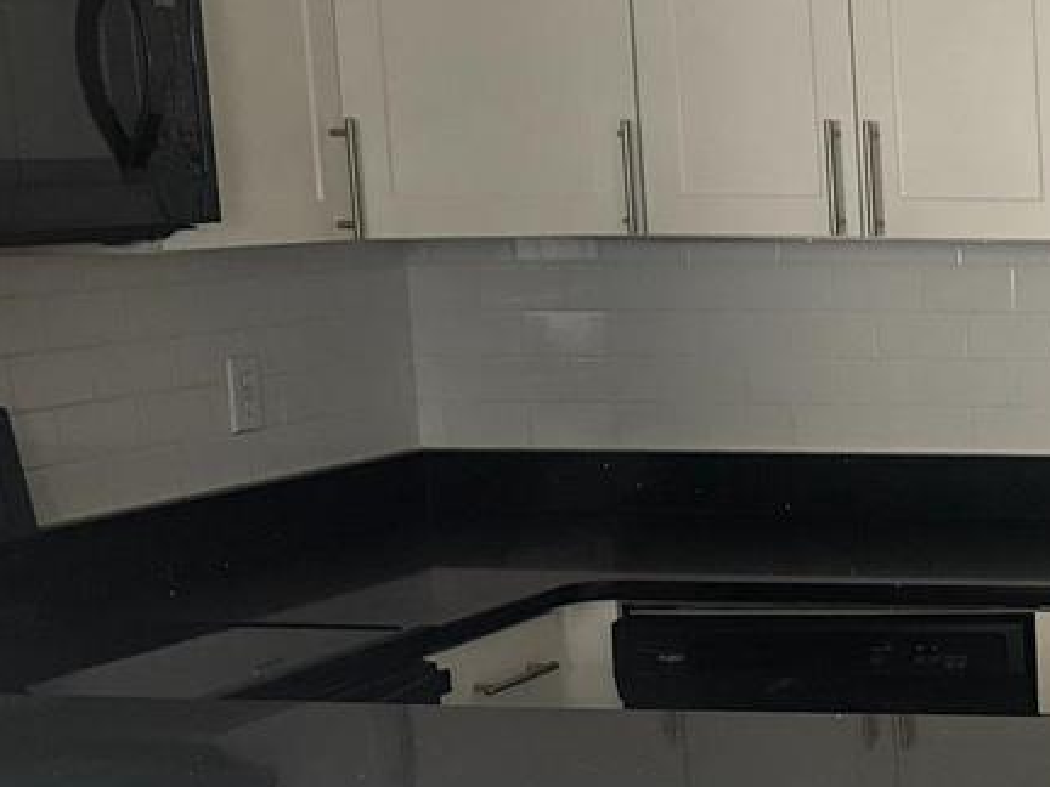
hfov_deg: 20.9
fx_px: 2427
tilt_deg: -9.2
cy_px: 571
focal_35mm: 80
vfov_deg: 18.3
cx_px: 1551
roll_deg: -0.3
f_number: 1.78
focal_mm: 6.76
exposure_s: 1/60
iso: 500
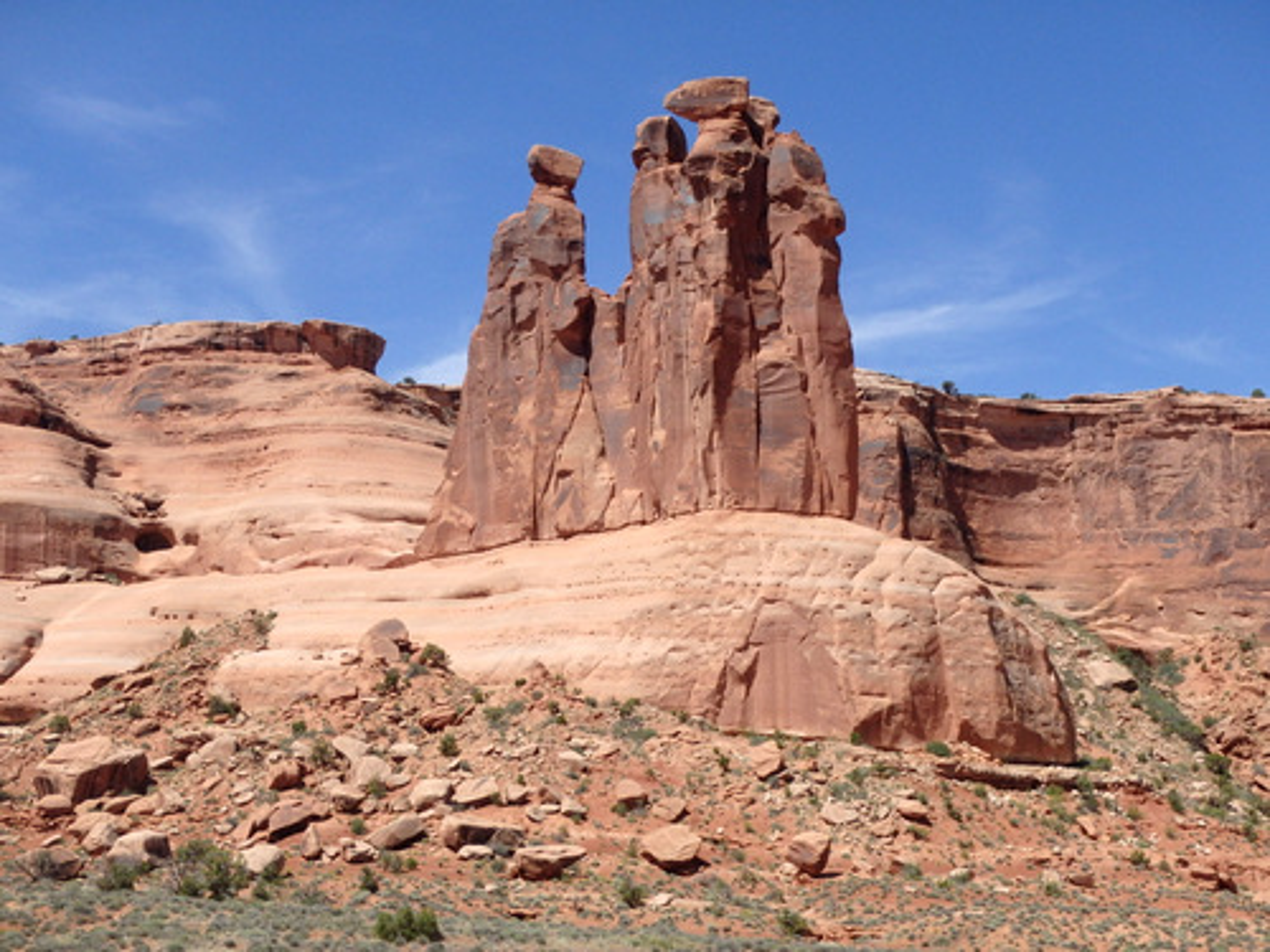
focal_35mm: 52
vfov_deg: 28.0
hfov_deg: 36.8
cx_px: 635
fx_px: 1908
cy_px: 476
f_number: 14
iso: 160
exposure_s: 1/125
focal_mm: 9.4
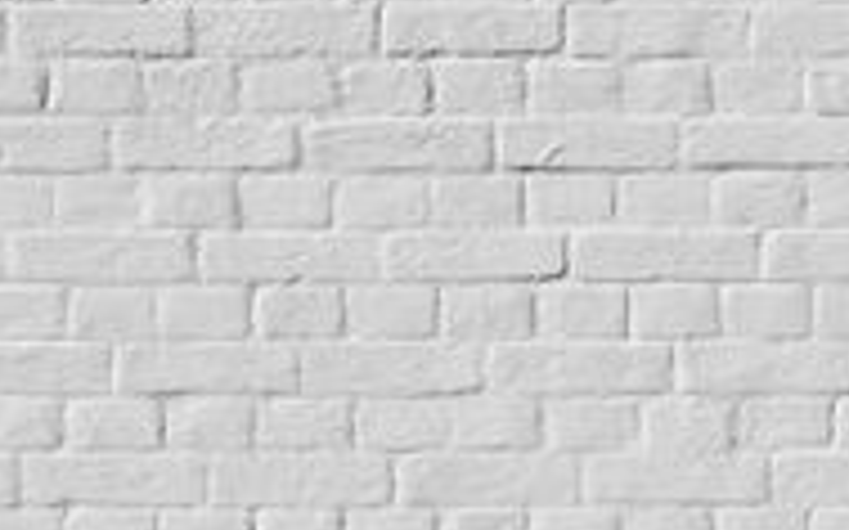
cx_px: 602
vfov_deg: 6.8
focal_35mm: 193
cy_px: 337
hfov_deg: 10.8
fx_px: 4464
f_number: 9
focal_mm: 70
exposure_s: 1/640
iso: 125
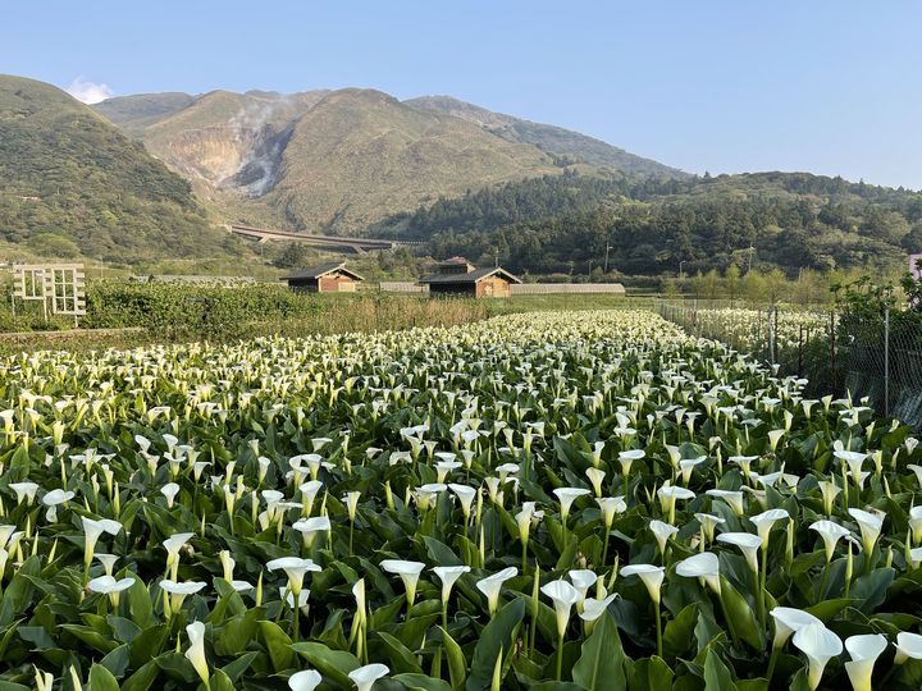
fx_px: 693
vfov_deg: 53.1
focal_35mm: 26
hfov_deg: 67.3
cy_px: 346
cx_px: 461
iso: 32
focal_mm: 5.1
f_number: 1.6
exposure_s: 1/1078
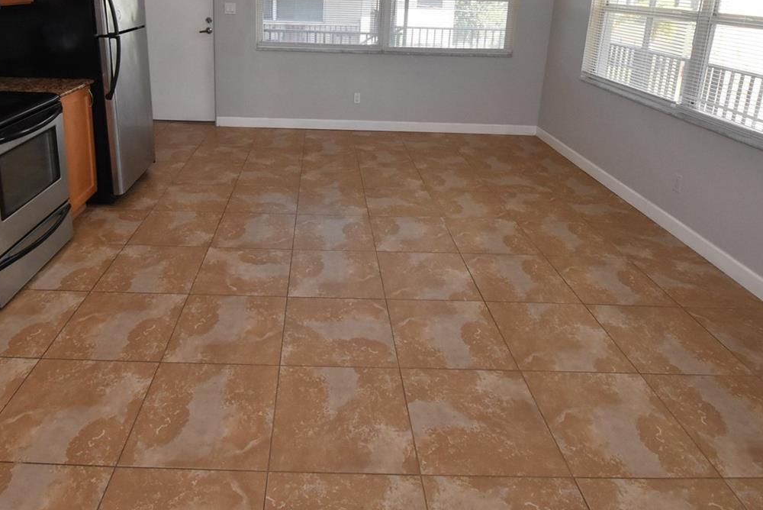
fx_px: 509
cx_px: 317
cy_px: 112
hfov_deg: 73.2
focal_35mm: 24
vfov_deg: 50.4
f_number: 10
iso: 1600
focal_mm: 10
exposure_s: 1/200
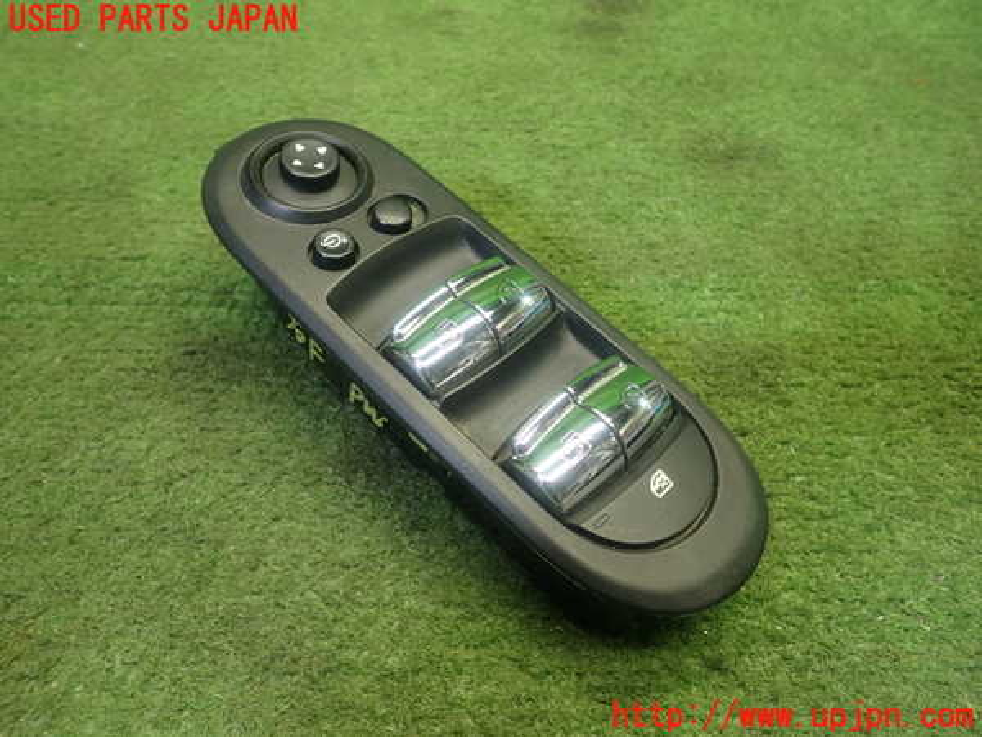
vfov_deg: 46.8
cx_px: 491
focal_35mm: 30
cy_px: 368
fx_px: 851
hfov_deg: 60.0
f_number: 2.3
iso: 200
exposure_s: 1/40
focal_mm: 5.4
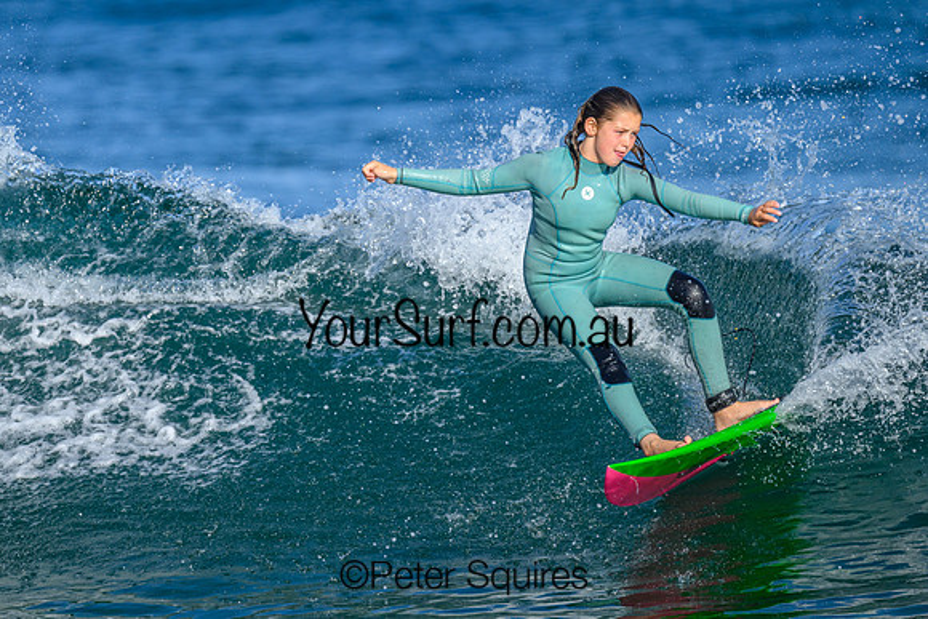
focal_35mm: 986
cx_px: 414
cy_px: 238
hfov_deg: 2.1
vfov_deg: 1.4
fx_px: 25418
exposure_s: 1/2000
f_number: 6.3
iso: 400
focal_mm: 800
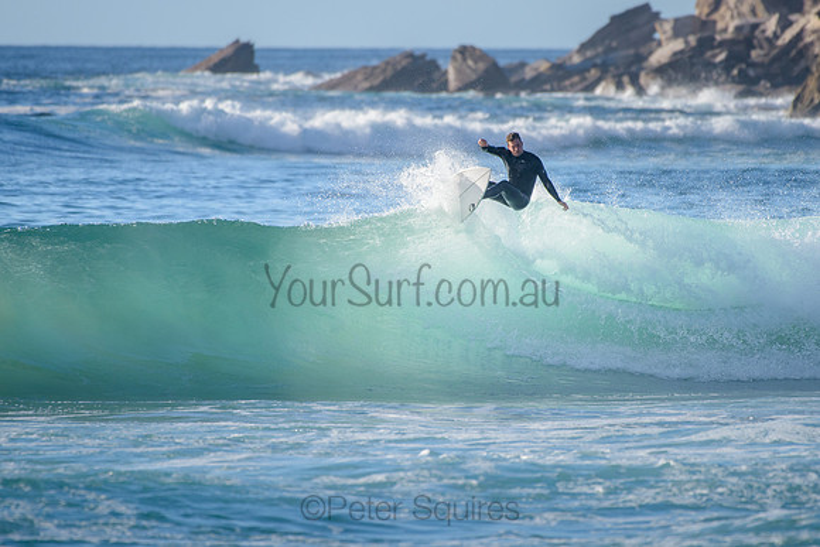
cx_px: 421
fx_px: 13973
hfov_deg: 3.4
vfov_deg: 2.2
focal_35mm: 613
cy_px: 244
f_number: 5.6
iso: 560
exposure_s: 1/2000
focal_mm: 500
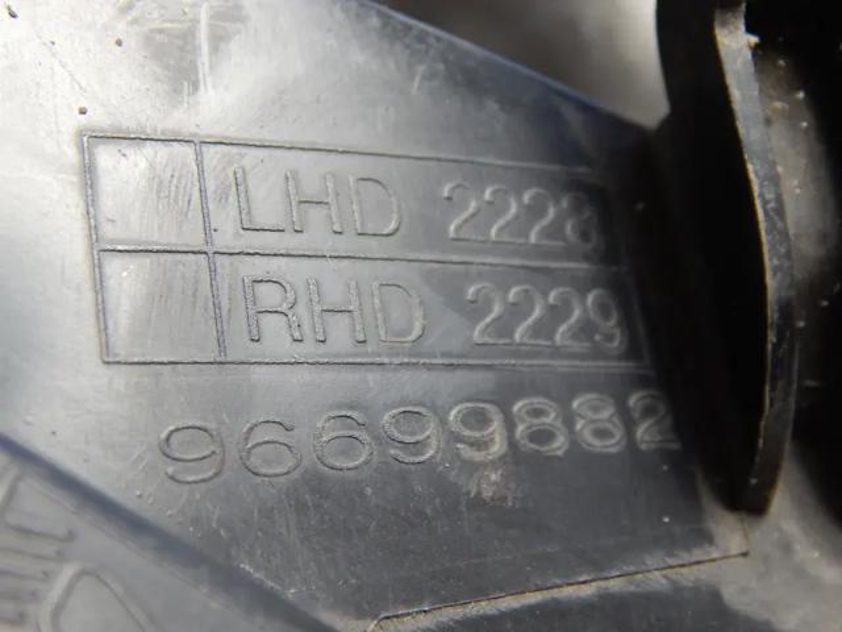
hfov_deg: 28.2
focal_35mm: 69
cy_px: 316
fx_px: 1678
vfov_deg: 21.3
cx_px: 421
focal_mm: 12.3
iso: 400
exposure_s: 1/20
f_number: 4.1
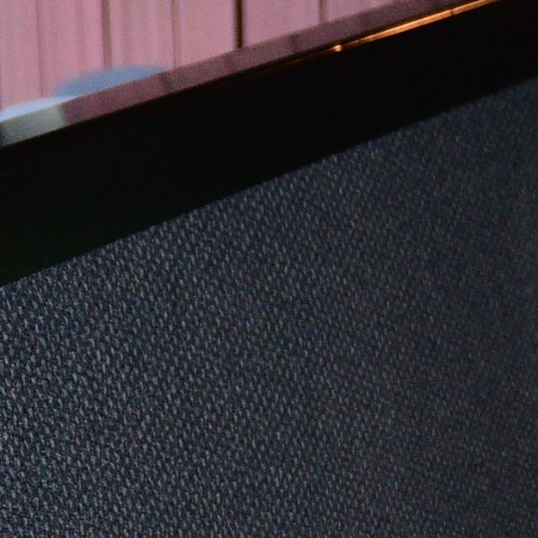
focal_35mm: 240
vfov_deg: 6.8
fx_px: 4220
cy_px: 1461
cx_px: 989
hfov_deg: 7.1
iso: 1600
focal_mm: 32
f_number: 2.8
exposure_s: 1/60
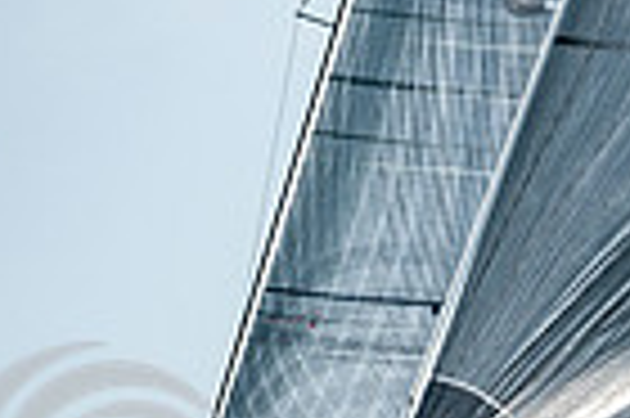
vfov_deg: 1.4
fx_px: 17427
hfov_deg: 2.1
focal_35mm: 997
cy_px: 617
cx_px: 1237
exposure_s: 1/3200
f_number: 5
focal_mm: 200
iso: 320
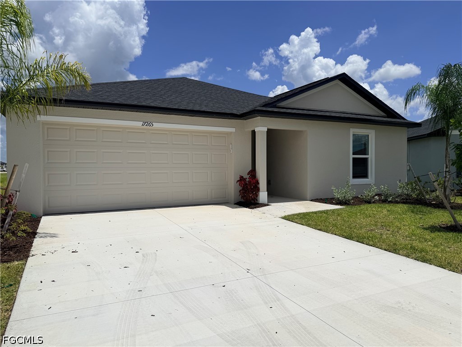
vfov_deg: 56.8
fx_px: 320
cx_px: 231
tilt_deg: -0.5
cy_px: 174
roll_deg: +0.3
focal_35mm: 24
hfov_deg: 71.6
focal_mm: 6.76
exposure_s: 1/17544
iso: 80
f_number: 1.78
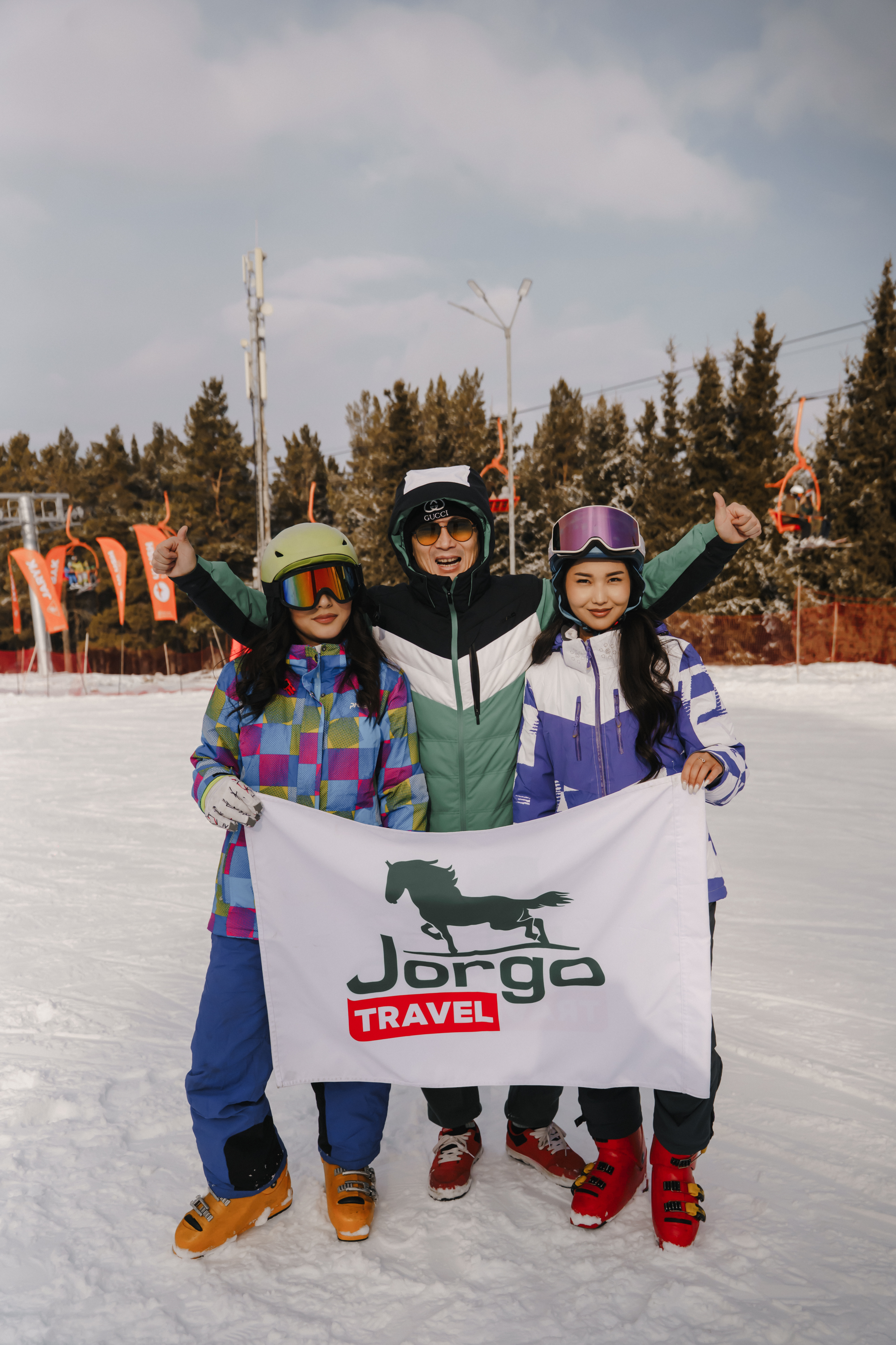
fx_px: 1232
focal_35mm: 33
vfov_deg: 57.2
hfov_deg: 40.0
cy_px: 672
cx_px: 448
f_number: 4
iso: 500
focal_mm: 33
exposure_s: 1/8000
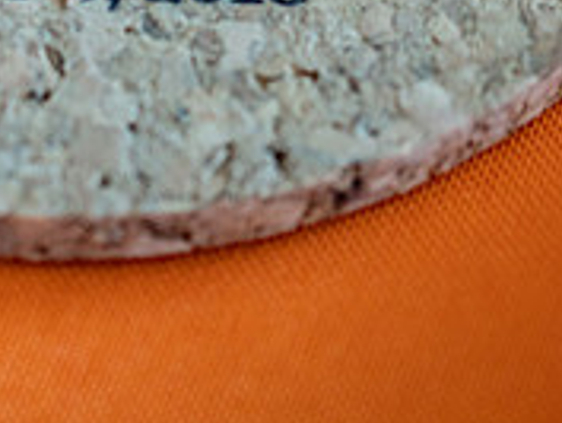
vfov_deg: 5.6
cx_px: 70
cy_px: -218
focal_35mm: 262
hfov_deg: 7.5
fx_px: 4257
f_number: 2.8
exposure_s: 1/100
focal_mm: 40
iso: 200
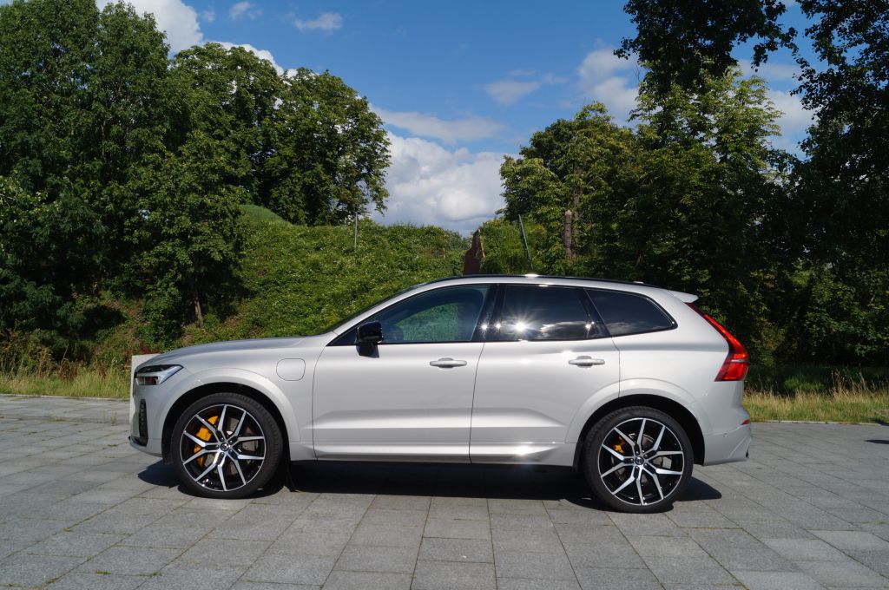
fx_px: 814
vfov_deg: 39.9
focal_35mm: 33
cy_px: 295
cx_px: 444
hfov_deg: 57.3
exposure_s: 1/320
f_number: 13
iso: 100
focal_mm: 22
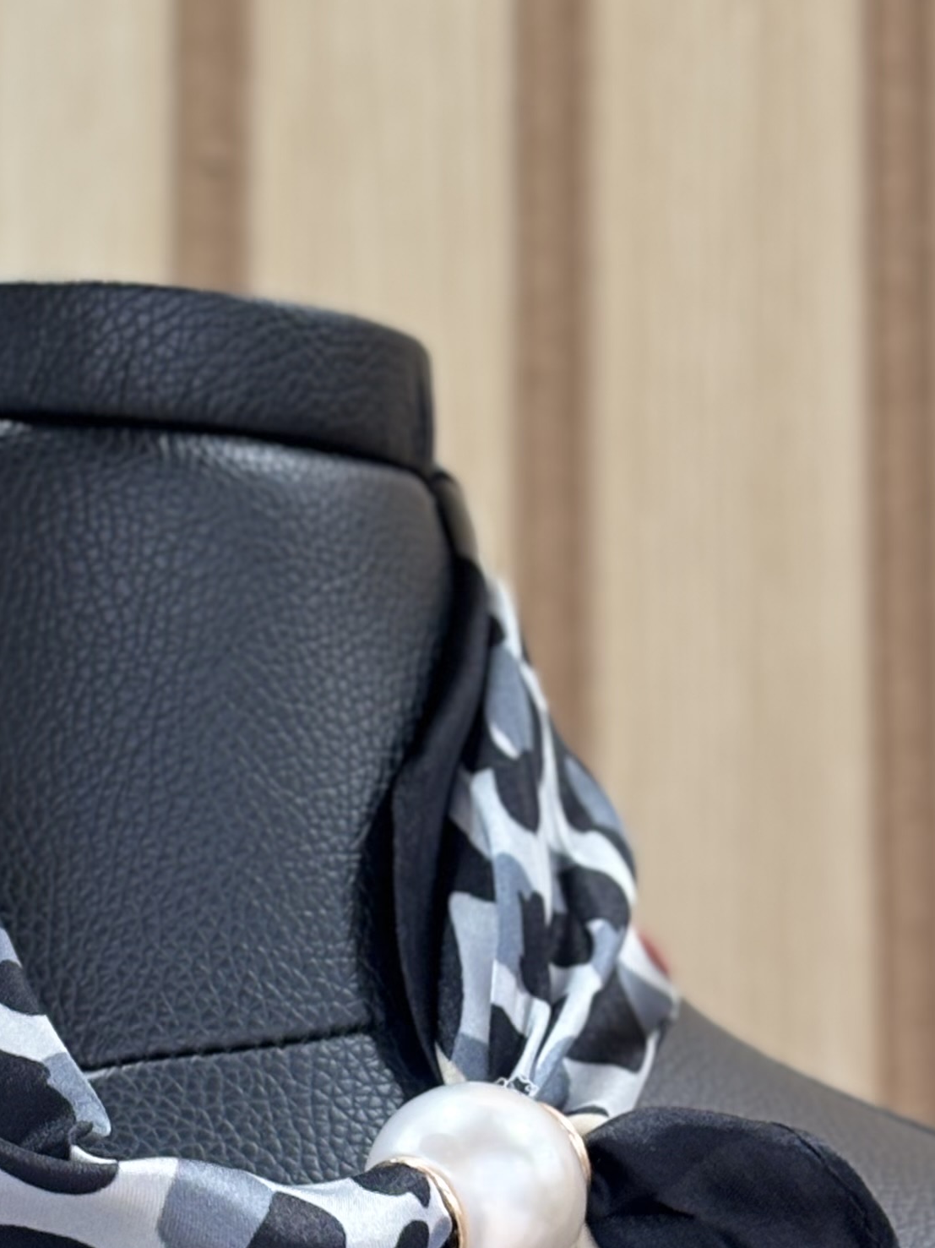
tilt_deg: +9.5
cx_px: 17
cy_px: 565
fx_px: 5116
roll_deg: -0.9
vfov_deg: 13.9
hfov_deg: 10.4
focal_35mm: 142
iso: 50
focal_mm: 5.96
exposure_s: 1/60
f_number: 1.6
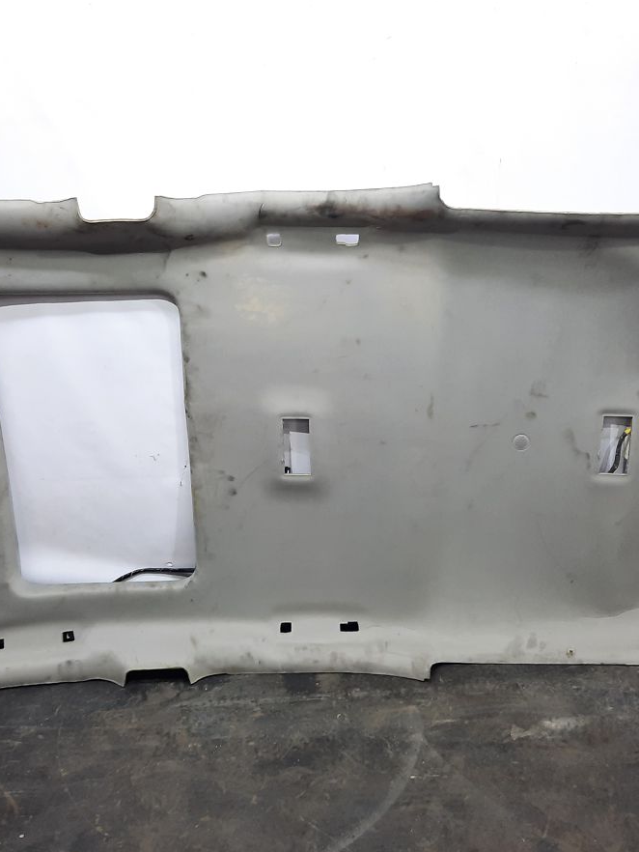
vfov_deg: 53.9
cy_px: 421
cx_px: 322
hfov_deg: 41.8
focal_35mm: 34
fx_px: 836
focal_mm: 4.6
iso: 125
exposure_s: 1/50
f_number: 2
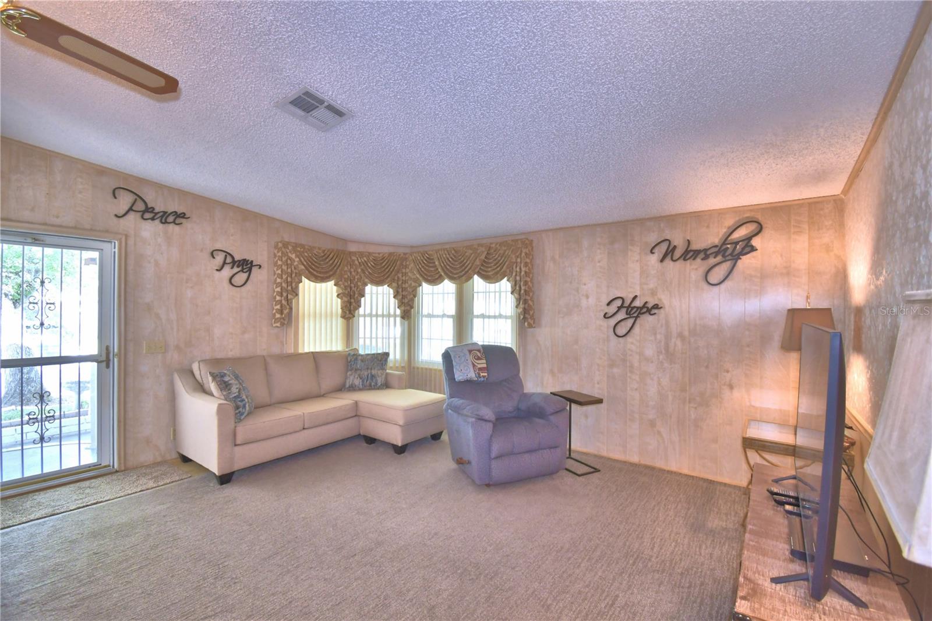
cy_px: 310
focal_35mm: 15
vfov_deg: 77.3
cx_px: 466
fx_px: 388
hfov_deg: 100.4
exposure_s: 1/30
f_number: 4.5
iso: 450
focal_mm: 10
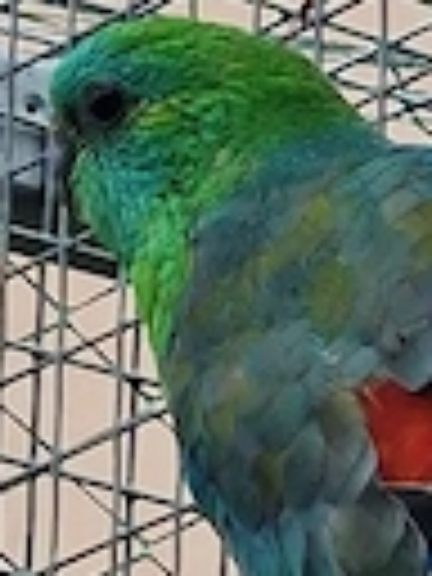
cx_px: 270
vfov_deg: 9.2
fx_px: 3578
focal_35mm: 215
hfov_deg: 6.9
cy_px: 342
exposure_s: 1/417
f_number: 2.4
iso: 50
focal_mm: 7.9
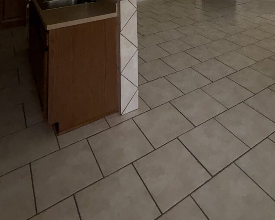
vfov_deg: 32.4
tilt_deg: +4.4
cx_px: 165
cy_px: -80
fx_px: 252
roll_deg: +1.2
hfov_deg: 56.8
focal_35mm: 31
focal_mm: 2.22
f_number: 2.2
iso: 125
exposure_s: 1/60
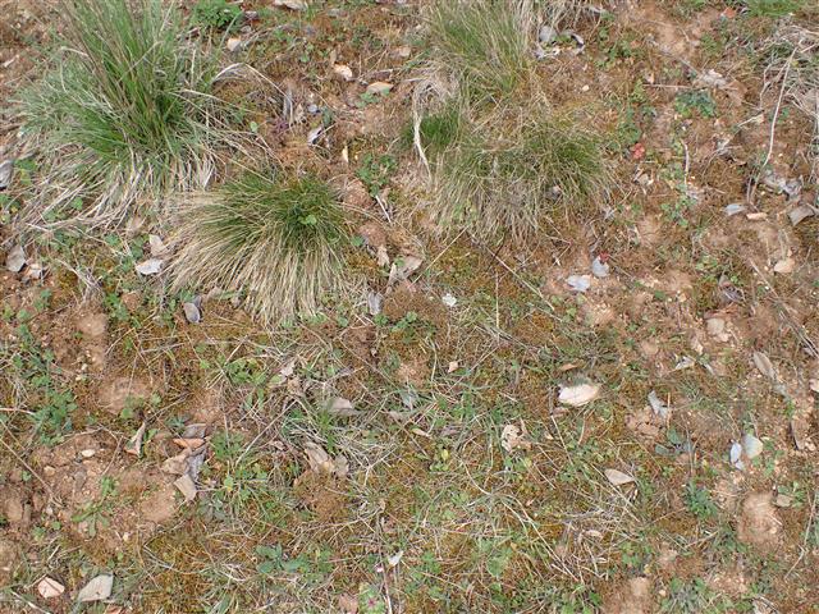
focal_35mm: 30
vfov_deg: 46.8
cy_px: 307
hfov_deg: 60.0
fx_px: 710
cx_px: 410
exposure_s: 1/400
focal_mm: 5.5
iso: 100
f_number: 2.3
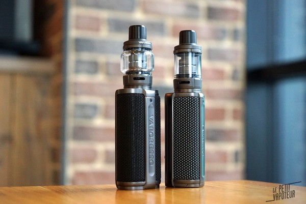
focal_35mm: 67
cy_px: 102
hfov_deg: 30.1
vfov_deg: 20.3
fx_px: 570
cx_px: 153
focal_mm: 67
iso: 3200
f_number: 5.6
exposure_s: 1/160
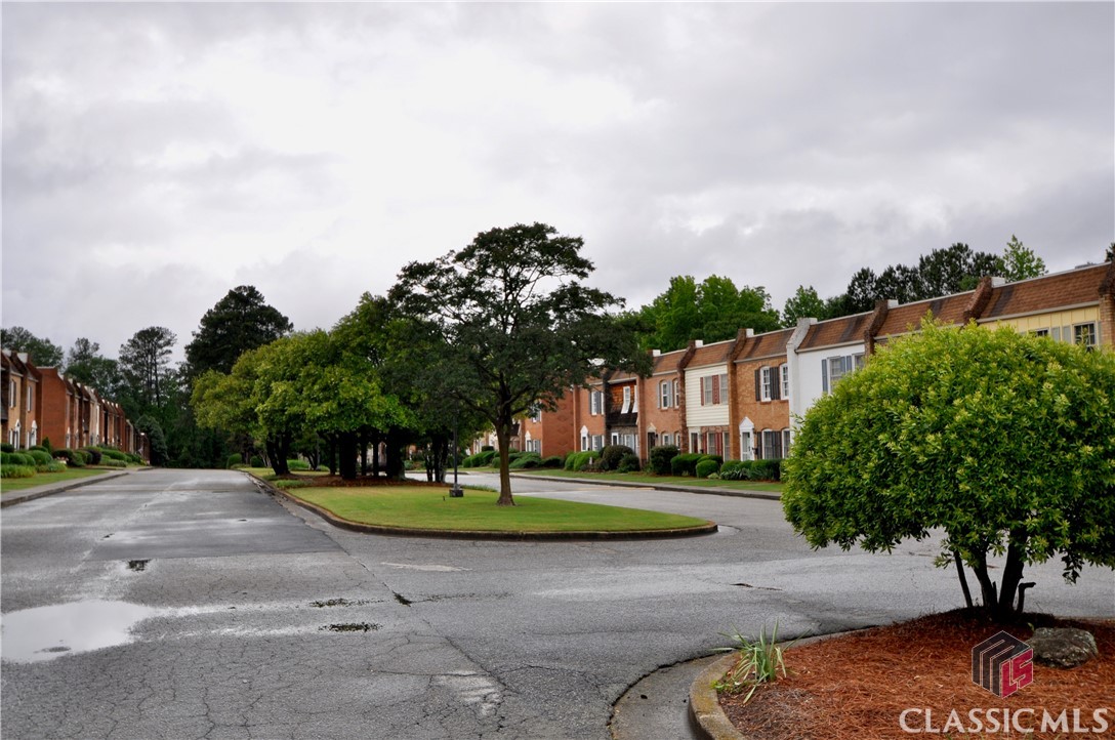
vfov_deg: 41.6
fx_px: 974
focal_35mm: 32
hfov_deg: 59.6
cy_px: 370
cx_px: 558
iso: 200
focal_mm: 21
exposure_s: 1/320
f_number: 9
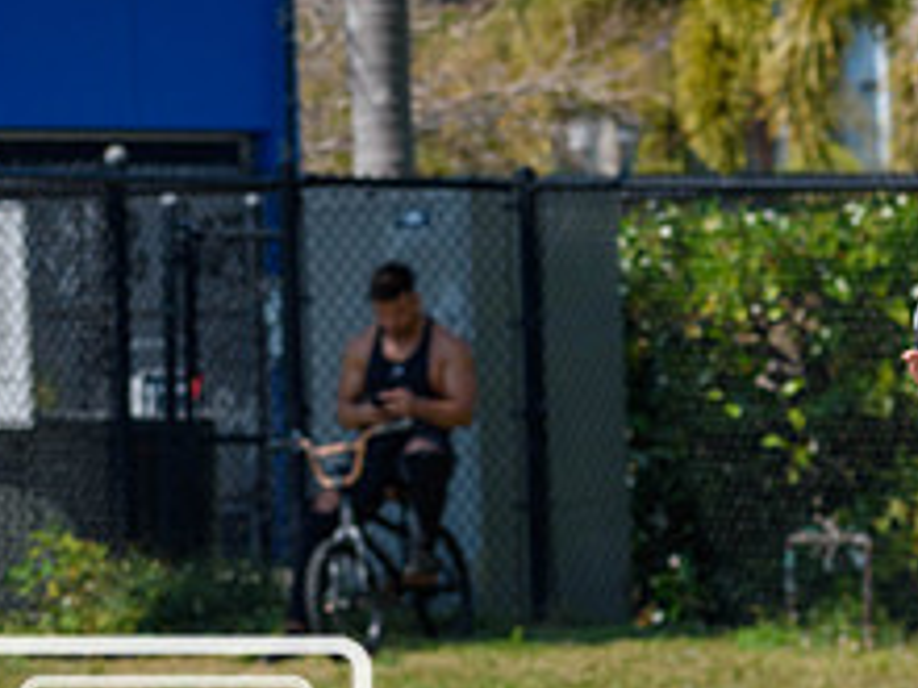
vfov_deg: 4.1
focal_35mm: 361
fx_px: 9574
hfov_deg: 5.5
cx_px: 1047
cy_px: 665
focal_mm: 95
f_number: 8
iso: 200
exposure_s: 1/1000
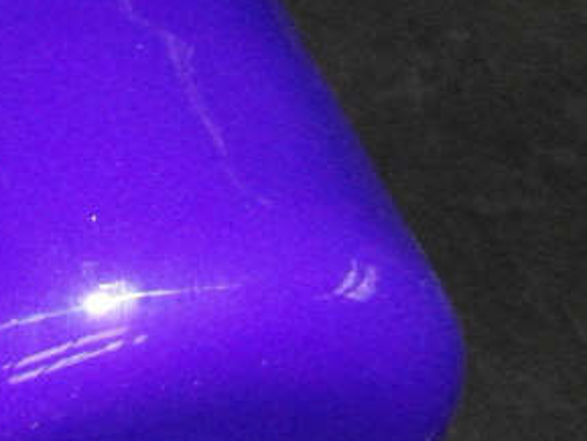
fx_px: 1442
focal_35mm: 85
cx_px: -242
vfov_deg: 16.8
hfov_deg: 20.4
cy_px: -55
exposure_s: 1/30
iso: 640
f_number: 7.3
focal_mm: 4
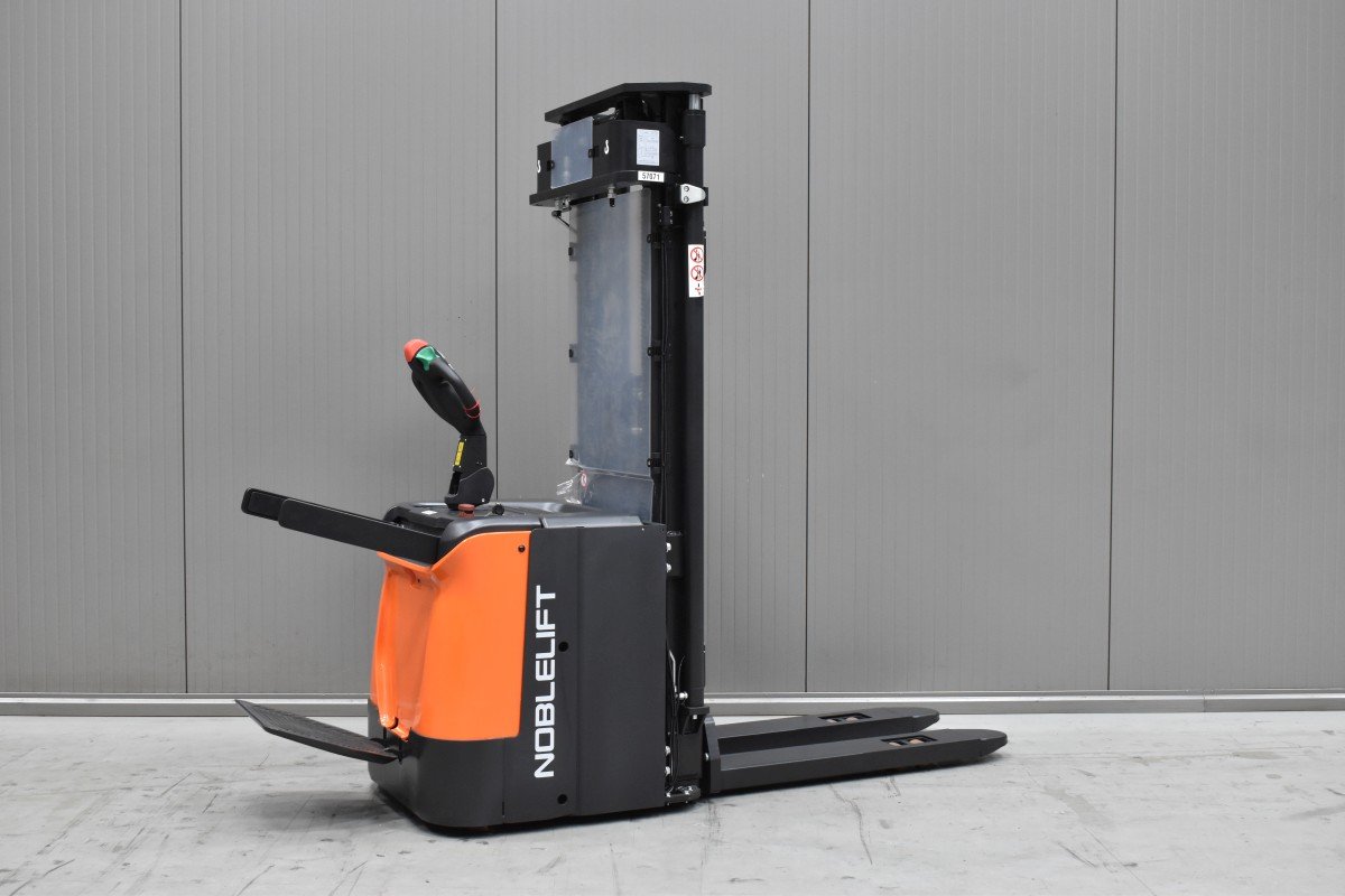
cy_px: 448
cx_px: 672
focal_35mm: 44
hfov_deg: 45.0
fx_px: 1625
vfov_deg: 30.8
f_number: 6.3
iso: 1250
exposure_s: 1/25
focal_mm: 29
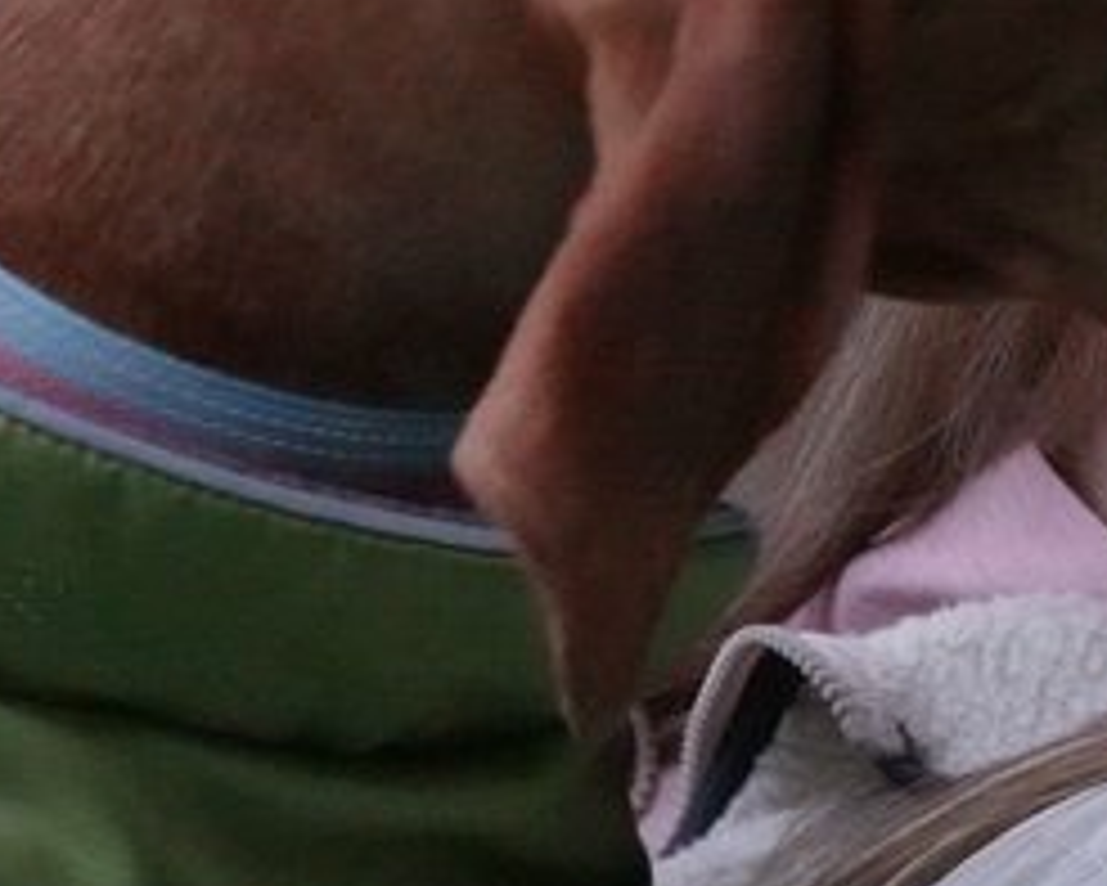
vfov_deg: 8.1
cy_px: 112
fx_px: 6227
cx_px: 1030
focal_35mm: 190
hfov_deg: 10.1
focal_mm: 28.54
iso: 6400
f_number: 4
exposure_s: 1/100
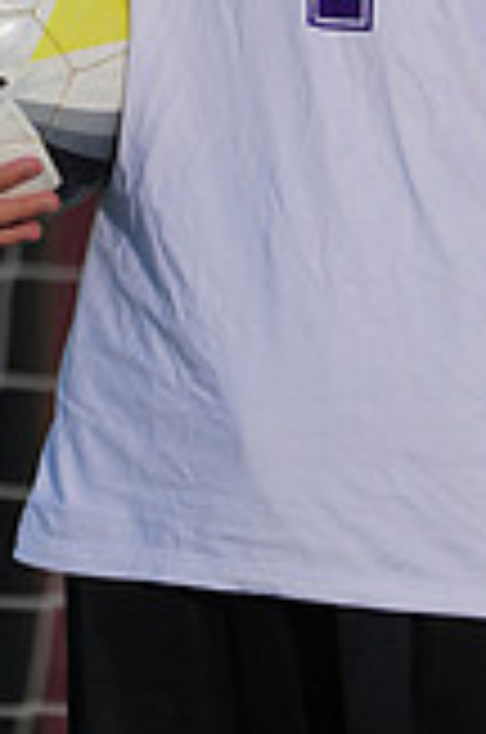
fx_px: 29018
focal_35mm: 1427
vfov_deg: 1.4
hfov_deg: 1.0
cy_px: -243
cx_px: 308
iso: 100
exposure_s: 1/200
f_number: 8
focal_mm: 400
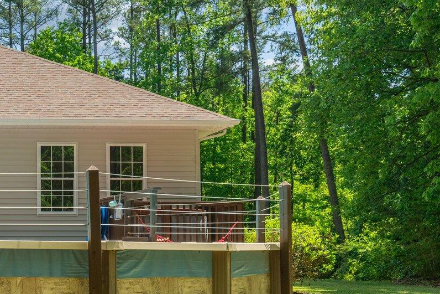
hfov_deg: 25.4
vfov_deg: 18.6
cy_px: 184
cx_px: -59
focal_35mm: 73
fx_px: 896
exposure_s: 1/125
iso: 320
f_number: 8
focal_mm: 28.5
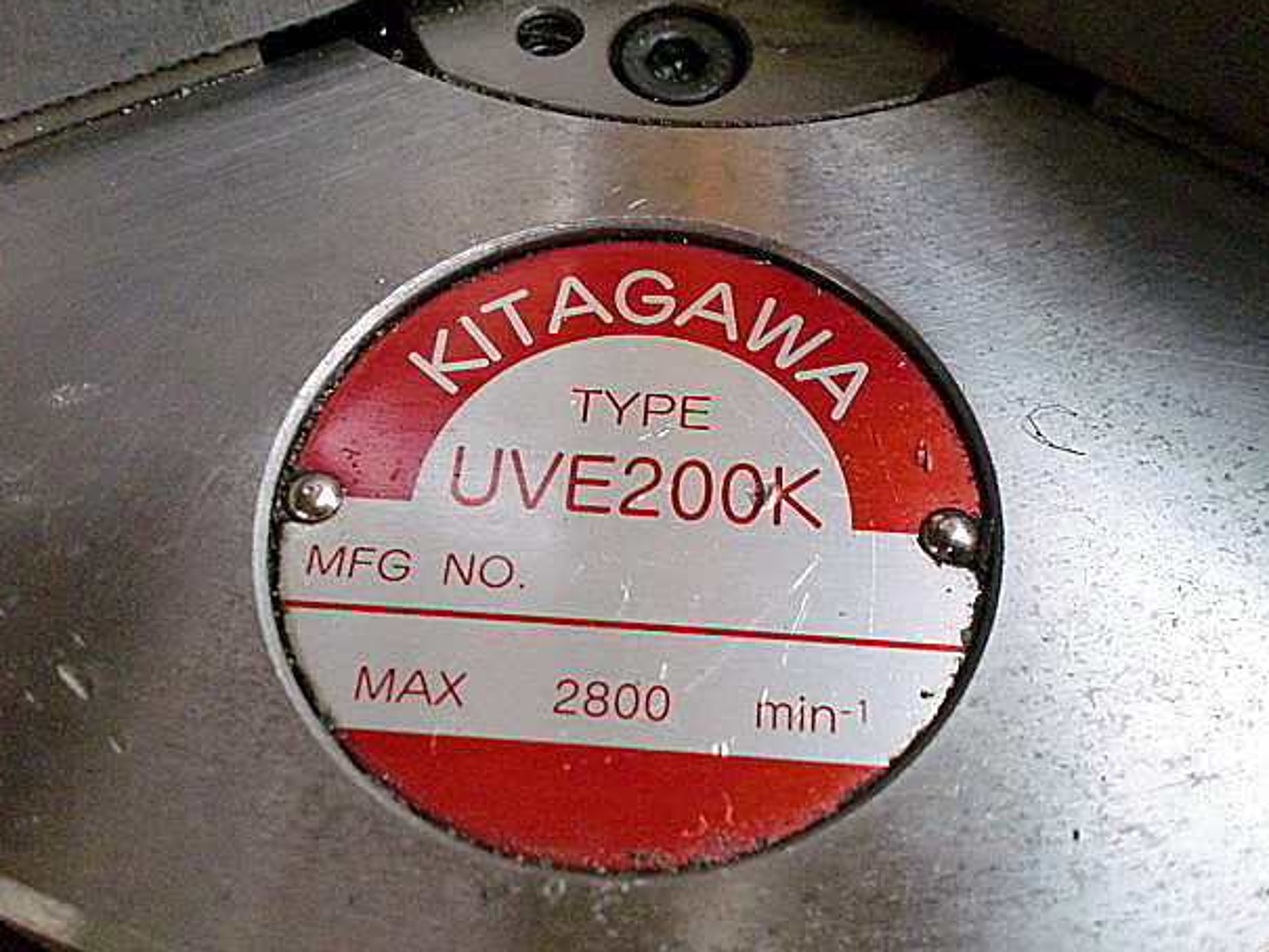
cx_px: 654
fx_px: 1357
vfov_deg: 38.7
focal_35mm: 37
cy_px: 484
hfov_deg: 50.1
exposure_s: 1/60
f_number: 3.1
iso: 500
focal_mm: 6.3
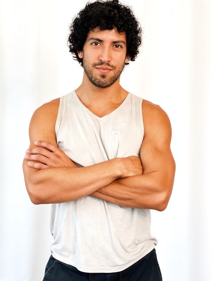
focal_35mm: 52
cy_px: 140
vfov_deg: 36.8
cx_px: 106
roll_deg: -1.2
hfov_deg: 28.0
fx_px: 423
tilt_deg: -5.0
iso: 160
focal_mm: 6
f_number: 2
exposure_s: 1/122
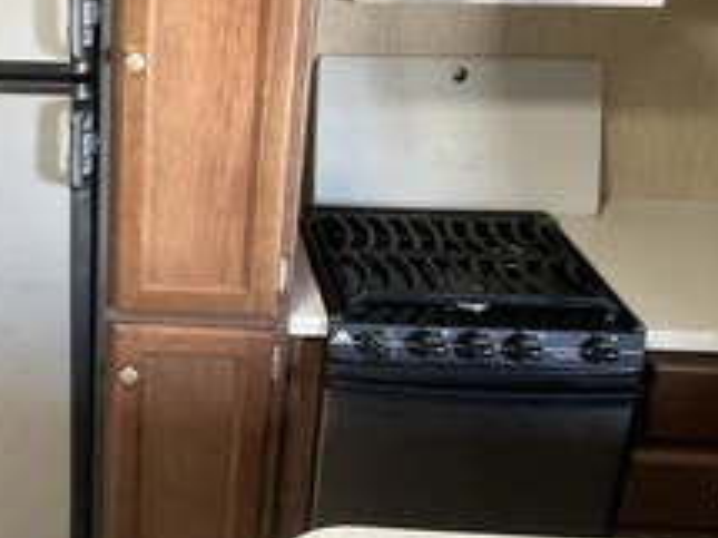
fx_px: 1119
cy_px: 180
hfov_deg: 33.5
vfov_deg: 26.9
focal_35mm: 54
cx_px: 57
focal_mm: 3
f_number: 1.8
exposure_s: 1/37
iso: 320
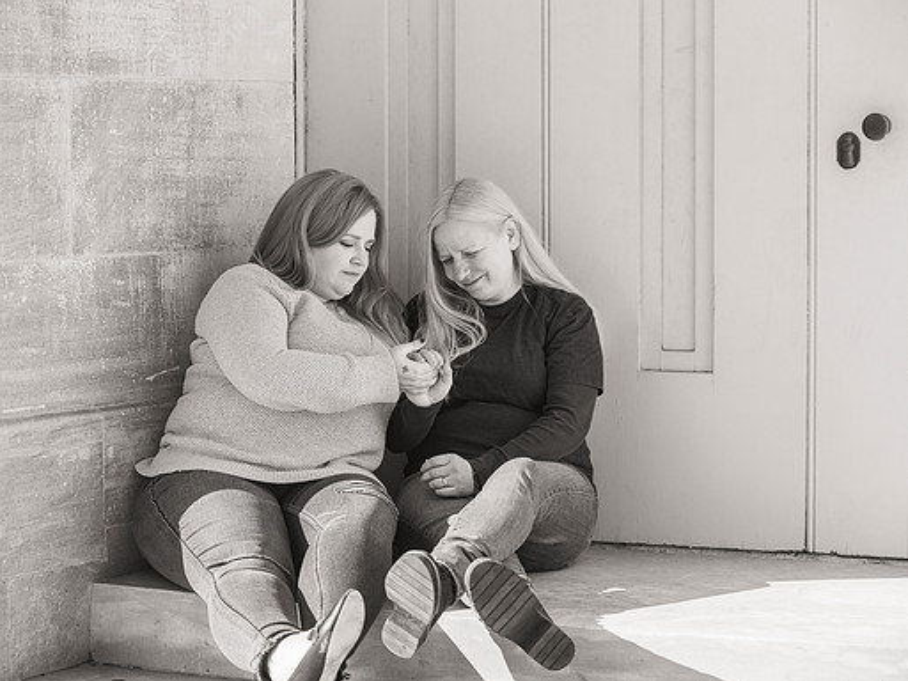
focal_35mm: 100
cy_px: 335
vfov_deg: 14.8
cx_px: 399
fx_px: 2623
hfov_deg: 19.6
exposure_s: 1/1600
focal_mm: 86
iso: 400
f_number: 4
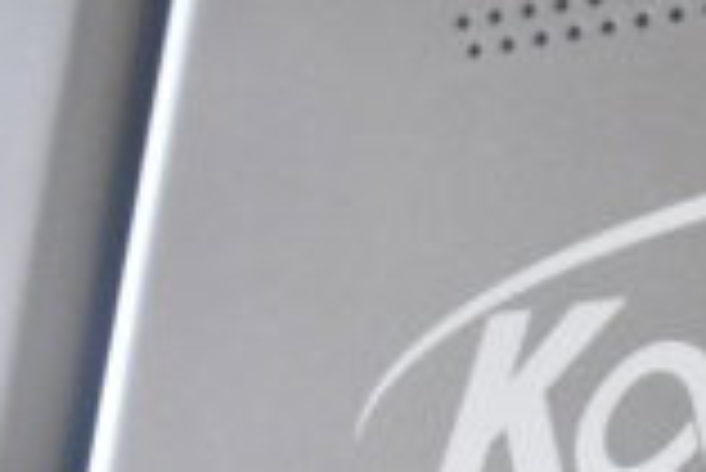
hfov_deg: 10.0
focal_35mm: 198
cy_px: 474
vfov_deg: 6.9
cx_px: 1111
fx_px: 3887
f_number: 5
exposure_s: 1/100
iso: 6400
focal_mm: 34
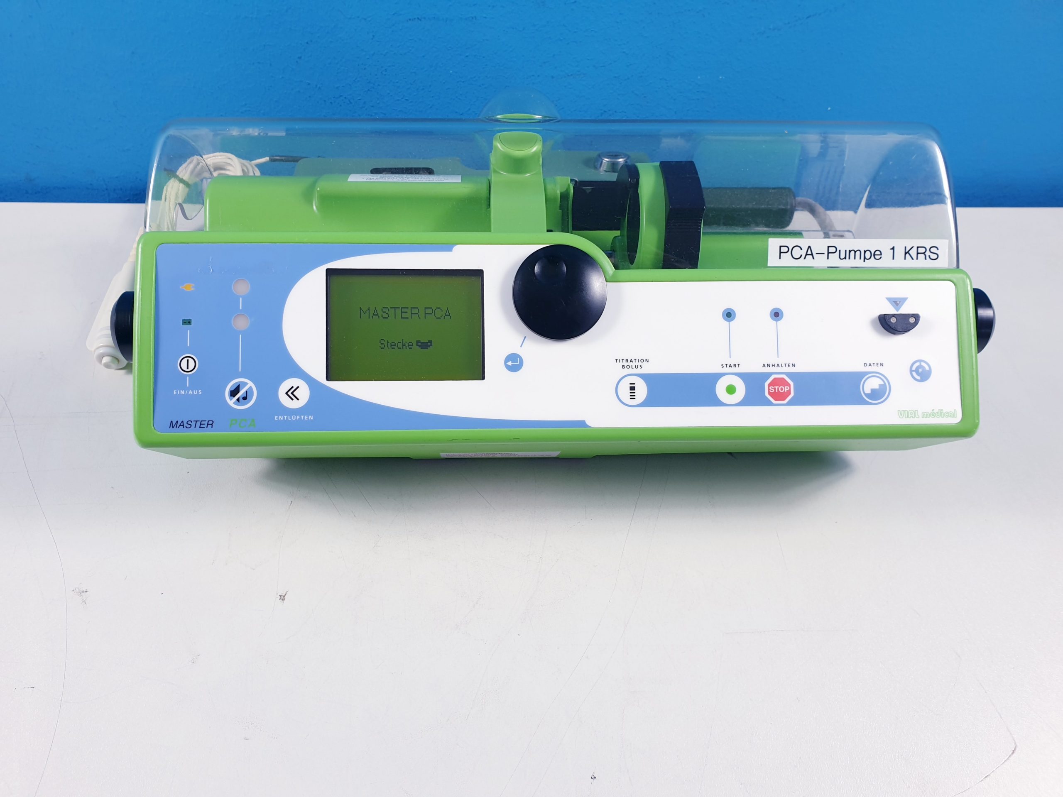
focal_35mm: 26
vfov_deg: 53.1
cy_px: 398
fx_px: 798
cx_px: 532
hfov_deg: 67.3
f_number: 2.4
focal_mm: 4.3
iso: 50
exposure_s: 1/50
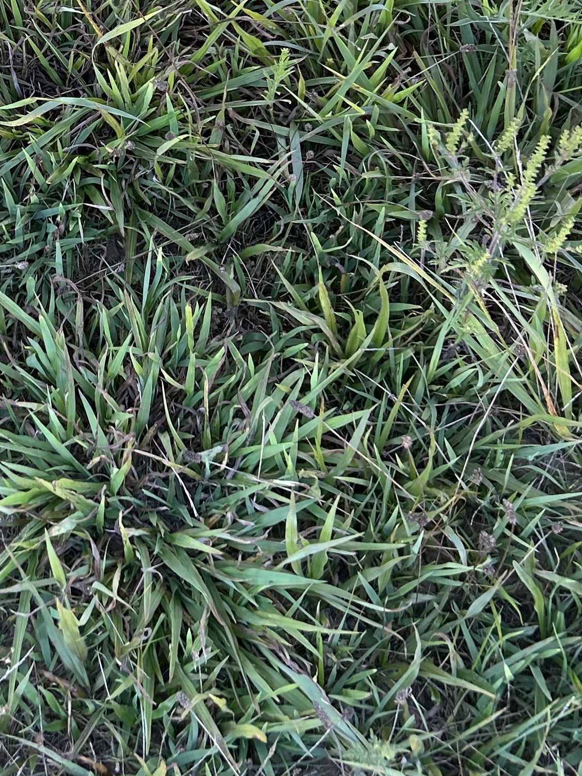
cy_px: -33
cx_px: -22
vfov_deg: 26.1
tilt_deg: -49.7
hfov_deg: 20.2
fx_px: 1570
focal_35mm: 70
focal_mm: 5.7
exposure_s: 1/171
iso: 50
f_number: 1.5
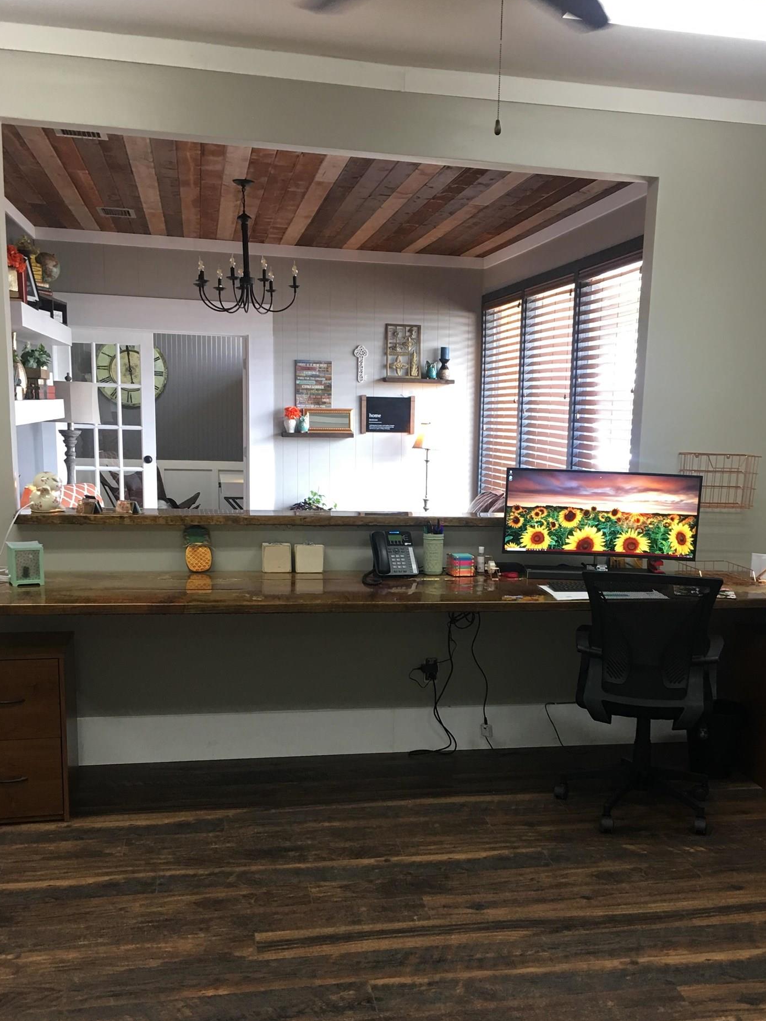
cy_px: 613
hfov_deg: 39.5
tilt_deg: -10.8
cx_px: 445
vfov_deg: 51.0
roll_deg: -1.9
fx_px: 1062
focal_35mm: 36
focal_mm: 4.15
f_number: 2.2
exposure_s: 1/15
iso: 40
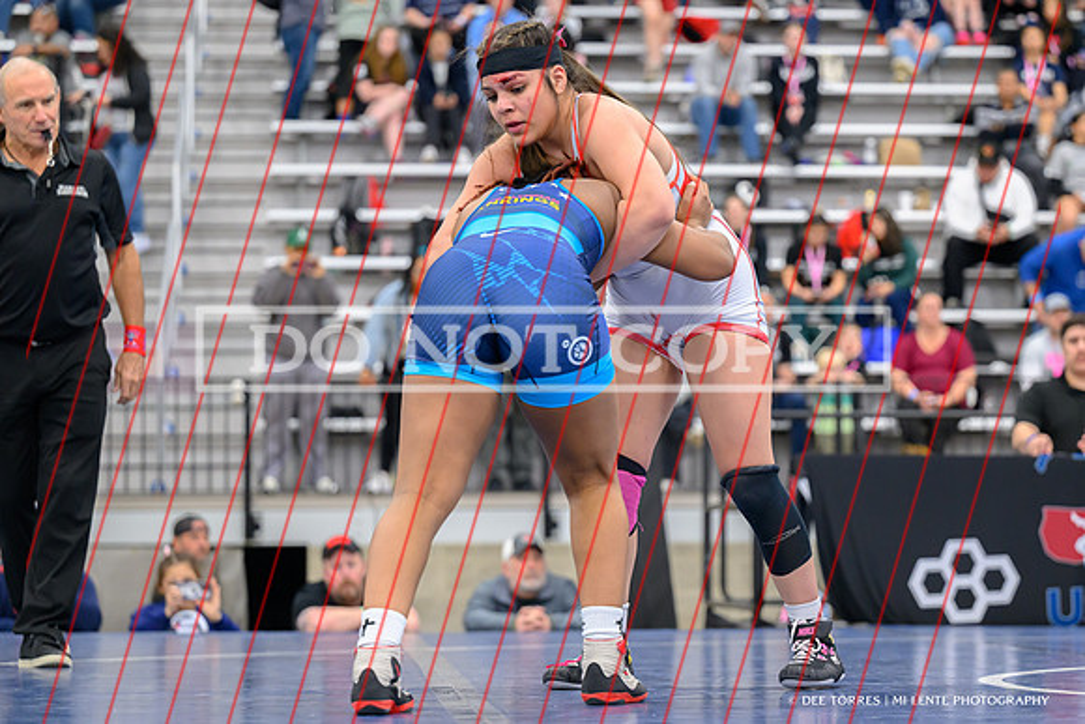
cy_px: 376
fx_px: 3314
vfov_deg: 12.5
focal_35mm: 110
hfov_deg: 18.6
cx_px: 645
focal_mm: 92
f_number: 2.8
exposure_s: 1/800
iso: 2800
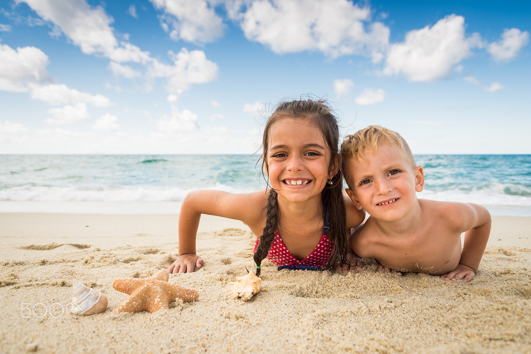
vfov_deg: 53.2
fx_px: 354
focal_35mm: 24
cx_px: 266
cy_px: 177
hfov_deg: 73.7
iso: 100
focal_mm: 24
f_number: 5.6
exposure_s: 1/250
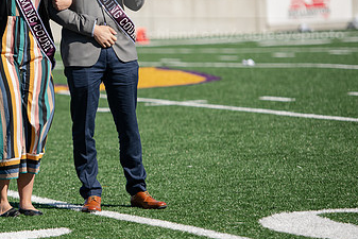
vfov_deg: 5.1
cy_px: 57
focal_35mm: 267
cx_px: 52
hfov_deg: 7.7
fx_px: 2656
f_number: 3.5
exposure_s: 1/1600
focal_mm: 155
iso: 160
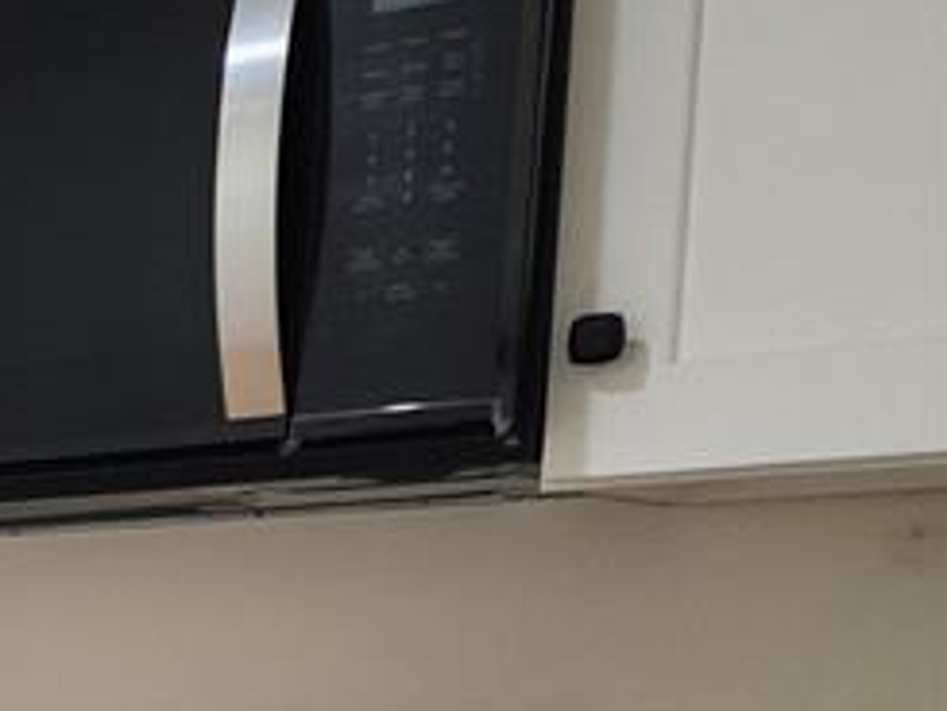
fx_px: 2628
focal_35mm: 96
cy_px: 1155
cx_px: -1024
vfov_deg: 14.1
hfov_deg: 15.6
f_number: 1.8
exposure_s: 1/120
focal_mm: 6.4
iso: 160
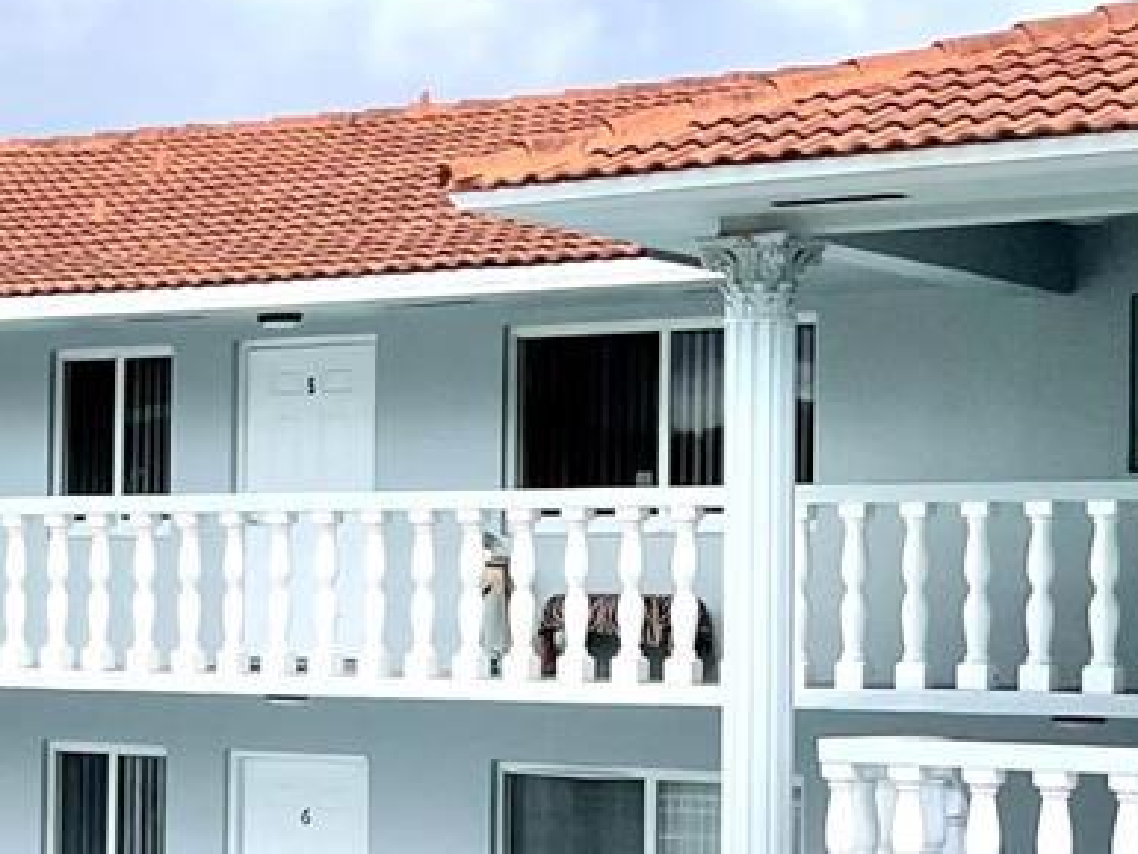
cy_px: 547
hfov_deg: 16.2
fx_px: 3552
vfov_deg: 13.7
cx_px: -712
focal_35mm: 108
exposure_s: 1/2132
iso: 32
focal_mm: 4.2
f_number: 1.6
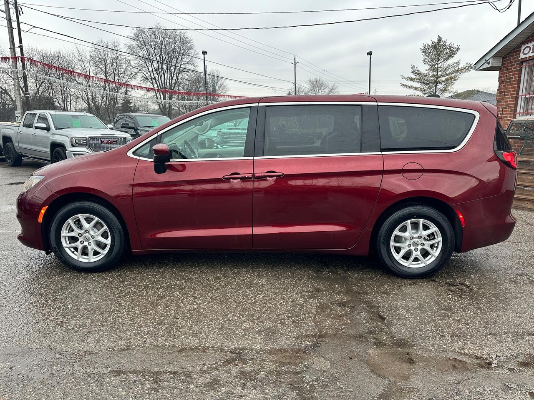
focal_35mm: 24
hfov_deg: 71.6
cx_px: 267
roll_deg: -0.8
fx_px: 370
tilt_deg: -10.1
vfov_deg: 56.8
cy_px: 200
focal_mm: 6.86
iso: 80
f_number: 1.78
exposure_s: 1/121
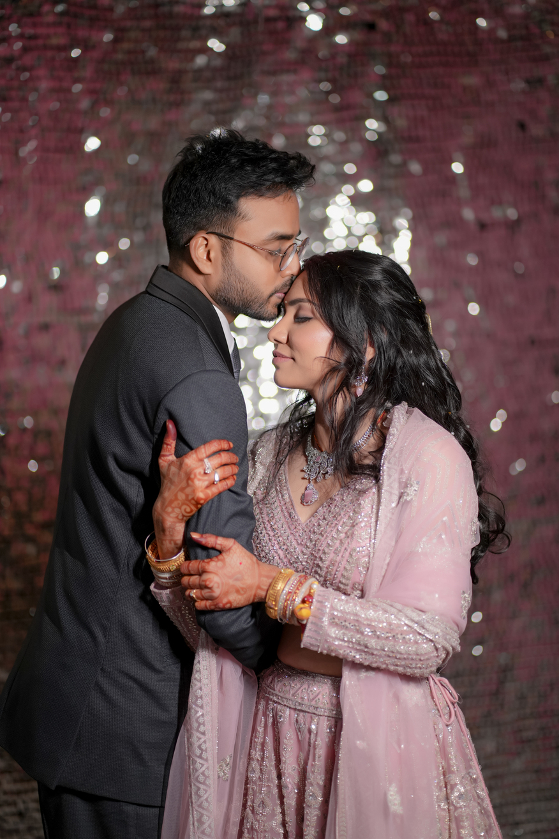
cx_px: 280
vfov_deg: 23.9
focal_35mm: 85
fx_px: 1980
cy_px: 420
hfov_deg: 16.1
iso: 250
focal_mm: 85
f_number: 1.8
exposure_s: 1/125
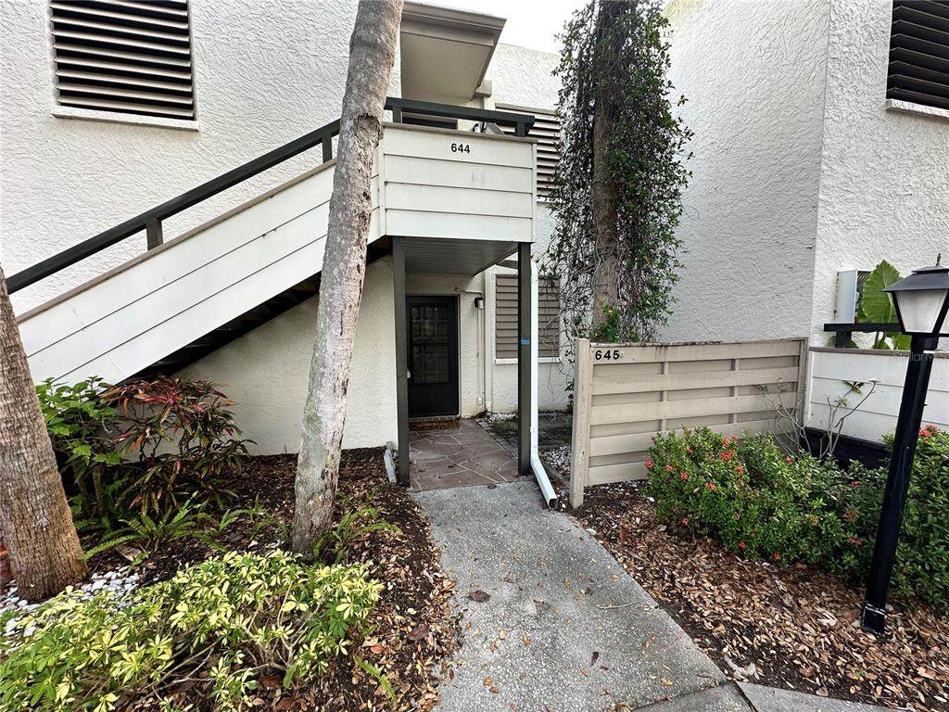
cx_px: 474
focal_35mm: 14
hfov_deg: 102.1
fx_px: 384
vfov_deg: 85.7
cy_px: 356
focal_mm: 2.22
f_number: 2.2
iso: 40
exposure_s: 1/135
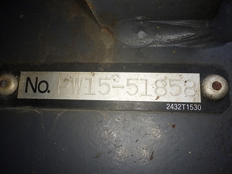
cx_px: 116
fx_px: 228
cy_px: 87
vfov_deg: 41.8
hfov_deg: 54.0
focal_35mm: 34
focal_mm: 6.1
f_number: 3.8
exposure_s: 1/200
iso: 250
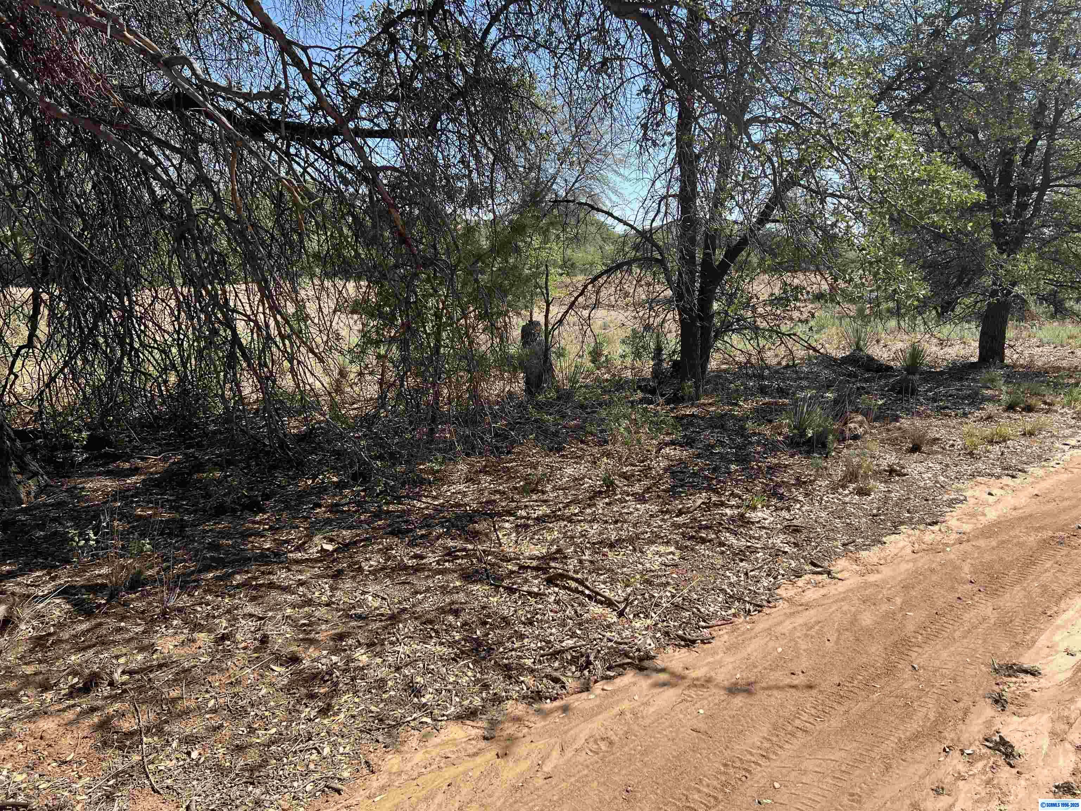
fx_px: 812
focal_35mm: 26
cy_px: 406
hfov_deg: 67.3
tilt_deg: -10.8
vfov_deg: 53.1
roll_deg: +1.6
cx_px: 540
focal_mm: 5.7
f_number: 1.5
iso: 50
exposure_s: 1/1575
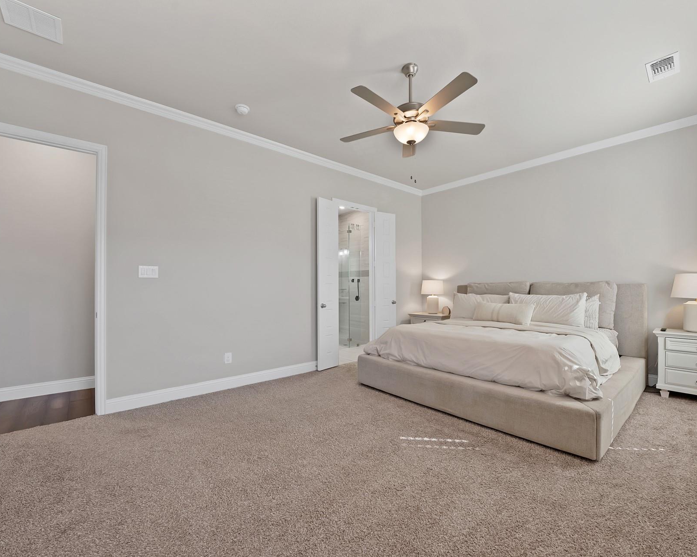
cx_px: 358
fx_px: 289
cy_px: 282
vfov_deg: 88.0
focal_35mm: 14
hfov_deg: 100.7
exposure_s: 1/3
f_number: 9
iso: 640
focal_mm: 12
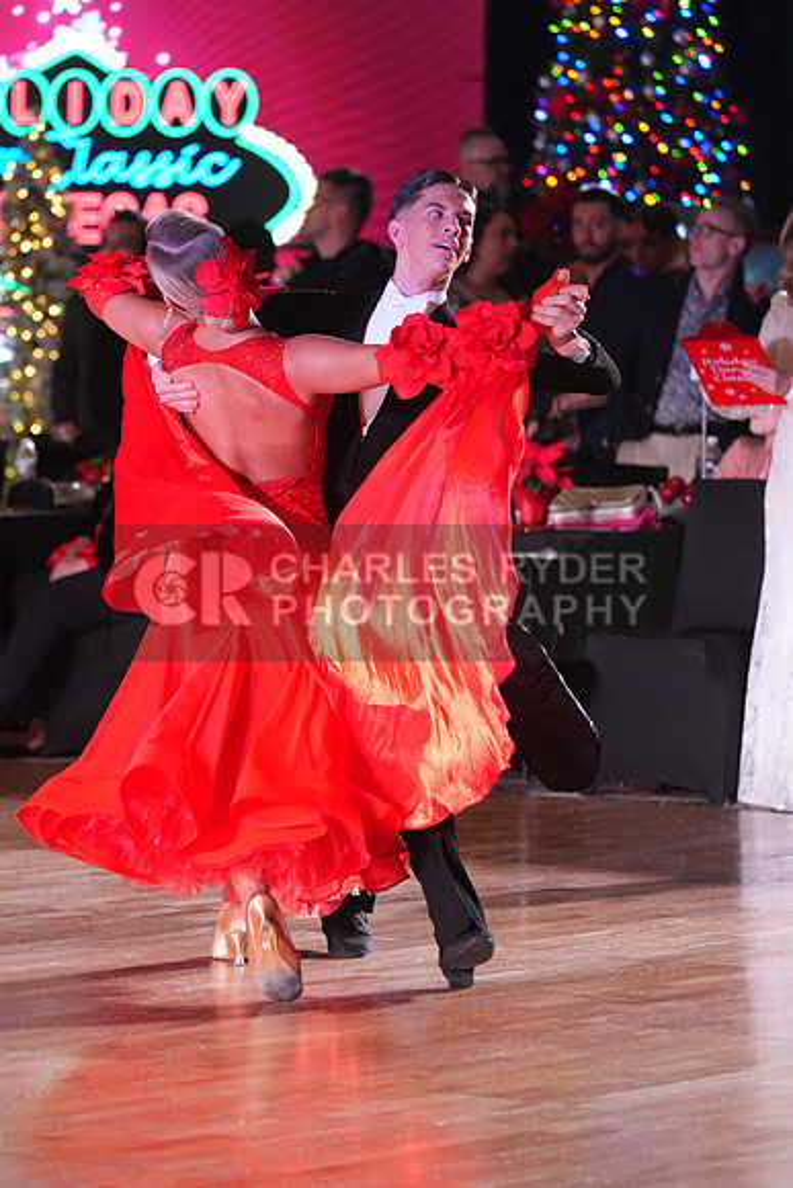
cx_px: 396
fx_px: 6439
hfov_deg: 7.0
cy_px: 594
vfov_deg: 10.5
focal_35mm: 195
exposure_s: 1/200
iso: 4000
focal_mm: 195
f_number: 4.5
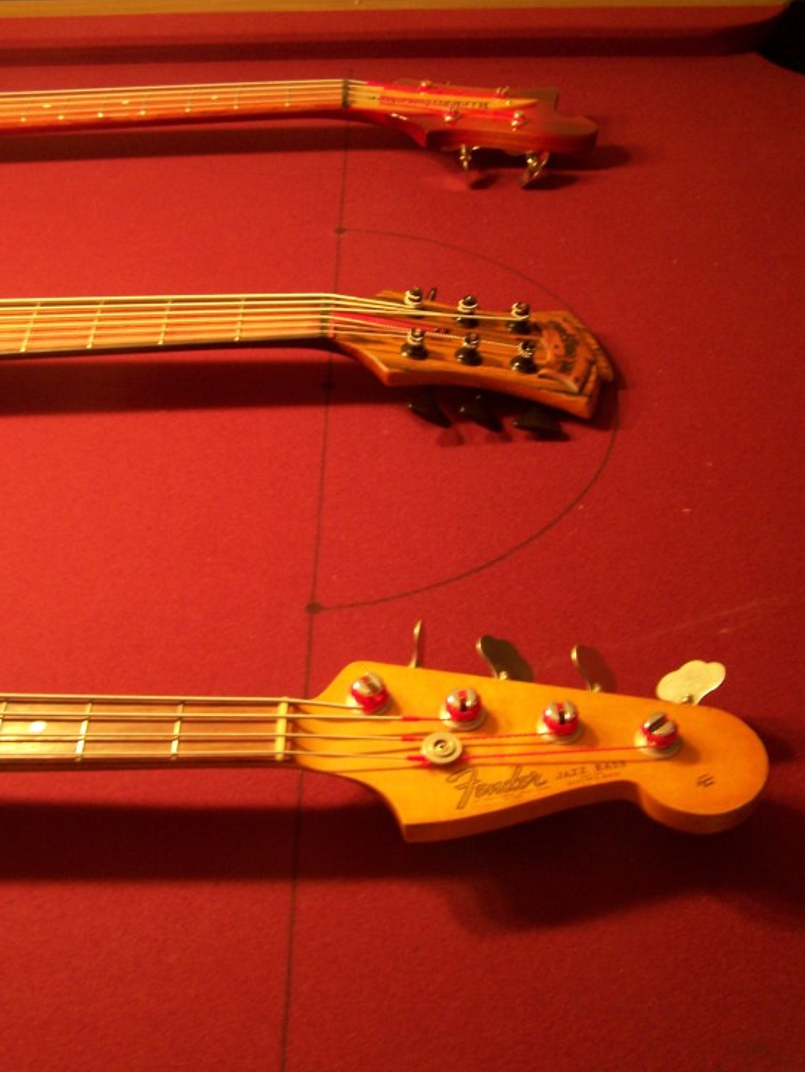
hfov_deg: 35.1
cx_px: 401
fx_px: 1271
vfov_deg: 45.8
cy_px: 514
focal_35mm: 41
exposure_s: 1/5
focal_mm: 6.3
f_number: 2.8
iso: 160
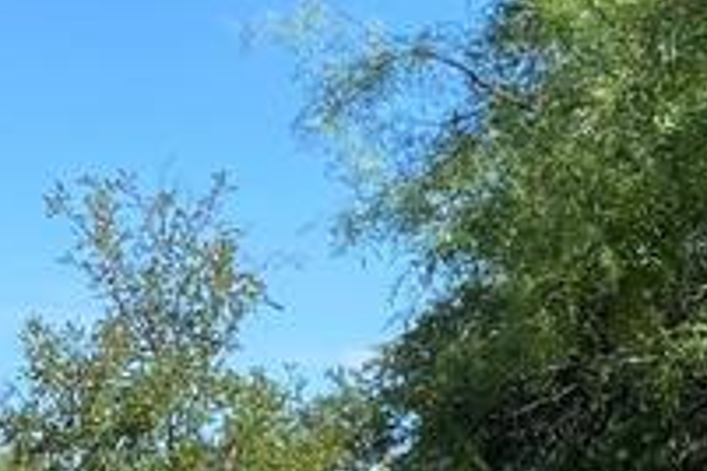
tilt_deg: -5.2
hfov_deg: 14.9
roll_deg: -2.0
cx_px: 380
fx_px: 2710
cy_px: 921
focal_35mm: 138
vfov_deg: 9.3
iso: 32
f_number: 1.8
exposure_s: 1/1701
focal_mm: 4.25
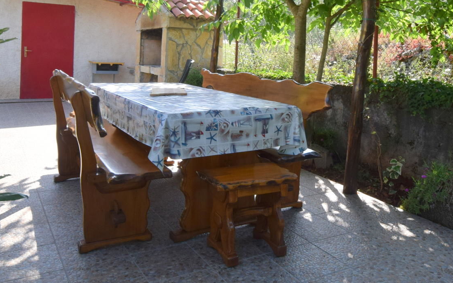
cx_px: 239
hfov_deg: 58.1
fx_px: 407
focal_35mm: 33
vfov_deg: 36.7
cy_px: 49
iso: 360
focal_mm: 10
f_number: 8
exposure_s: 1/250
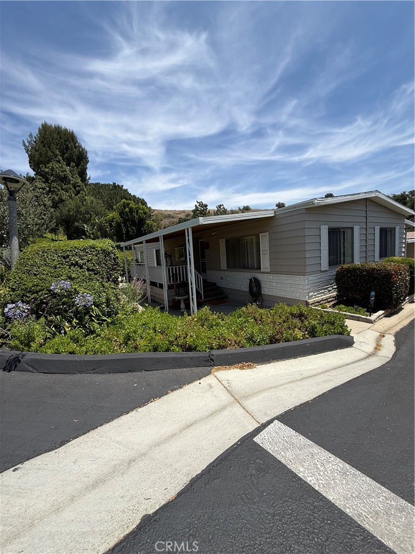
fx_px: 224
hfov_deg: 85.7
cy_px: 277
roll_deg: +3.6
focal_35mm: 14
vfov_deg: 102.1
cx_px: 208
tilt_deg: -5.1
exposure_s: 1/2165
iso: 50
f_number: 2.2
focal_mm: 2.22
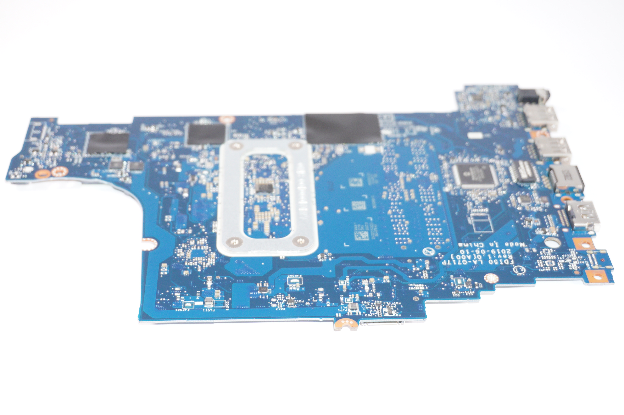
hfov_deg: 34.2
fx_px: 1013
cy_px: 208
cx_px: 312
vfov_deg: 23.1
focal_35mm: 58
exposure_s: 1/160
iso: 500
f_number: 5.6
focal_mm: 39
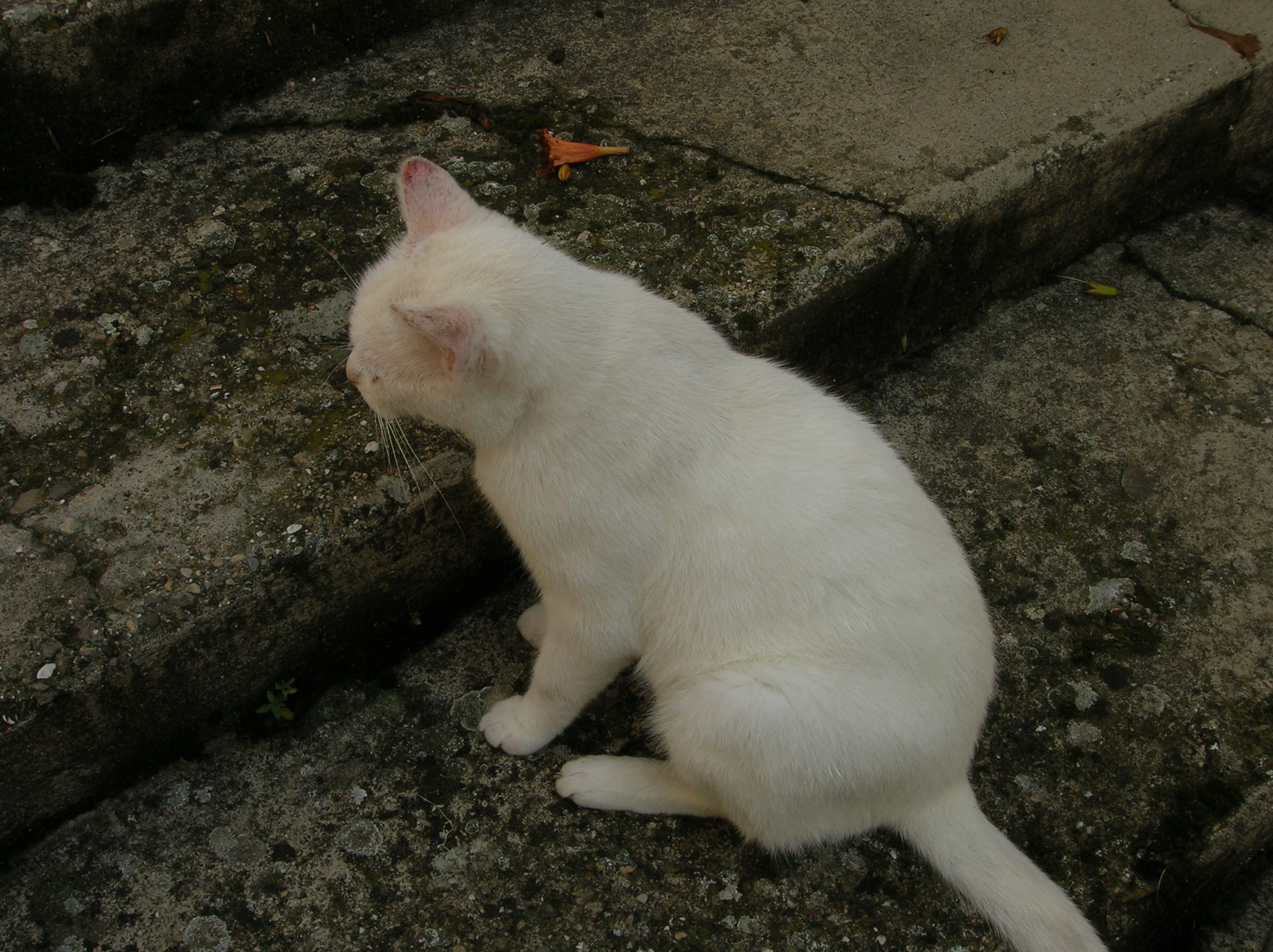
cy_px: 476
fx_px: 1543
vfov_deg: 34.3
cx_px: 636
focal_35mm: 42
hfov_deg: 44.8
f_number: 5.2
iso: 50
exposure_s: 1/148
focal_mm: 7
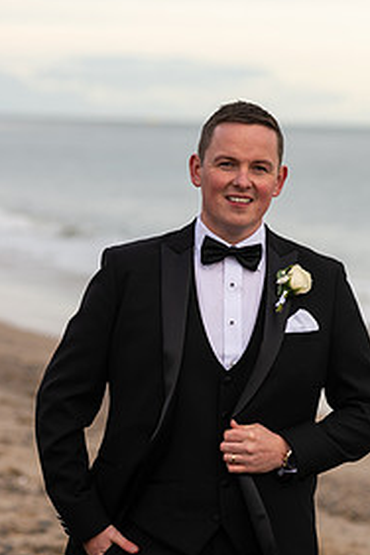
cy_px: 382
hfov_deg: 7.7
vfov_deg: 11.5
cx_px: 228
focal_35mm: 179
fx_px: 2759
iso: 100
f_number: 3.5
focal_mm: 112
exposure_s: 1/200
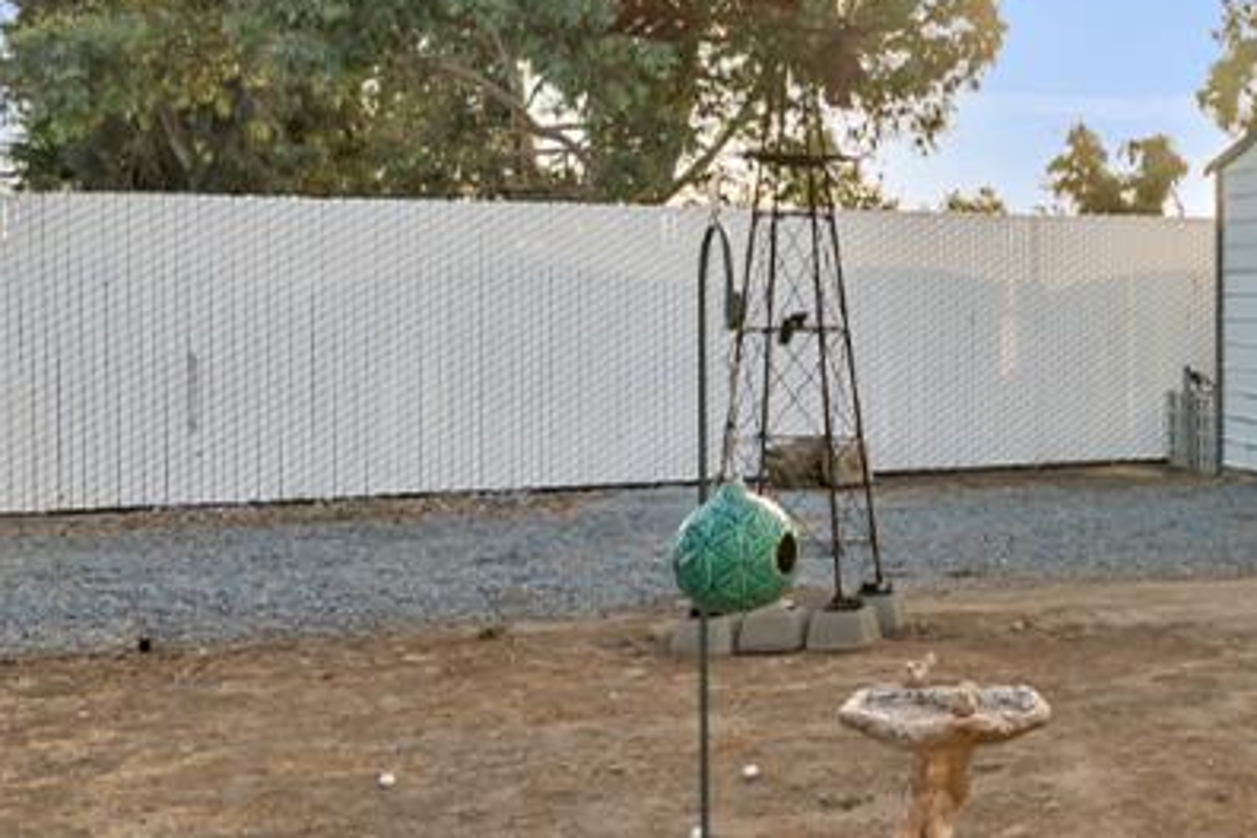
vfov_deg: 25.5
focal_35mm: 53
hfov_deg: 30.5
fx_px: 1850
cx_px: 1587
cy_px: 346
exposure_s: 1/125
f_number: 5.6
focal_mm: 14
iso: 80
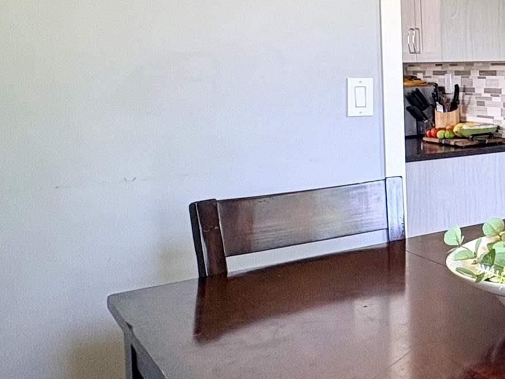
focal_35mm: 49
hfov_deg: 29.3
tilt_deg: -2.1
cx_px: 695
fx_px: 715
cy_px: 93
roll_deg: +1.0
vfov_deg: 29.2
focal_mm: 2.22
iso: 160
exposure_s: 1/60
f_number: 2.2
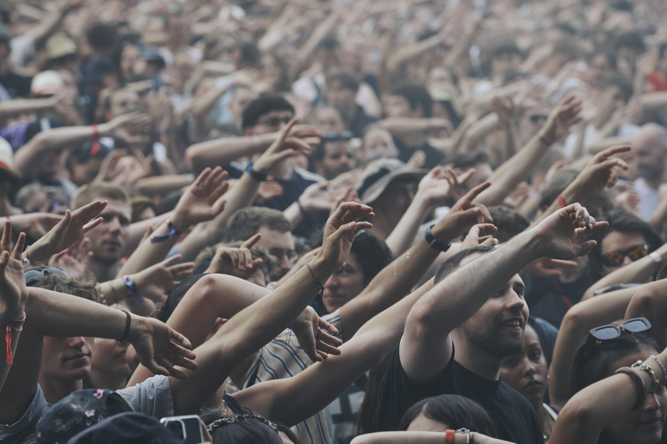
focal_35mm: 180
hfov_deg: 11.4
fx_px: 3334
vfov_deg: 7.6
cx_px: 334
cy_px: 222
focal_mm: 120
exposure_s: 1/400
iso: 160
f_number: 4
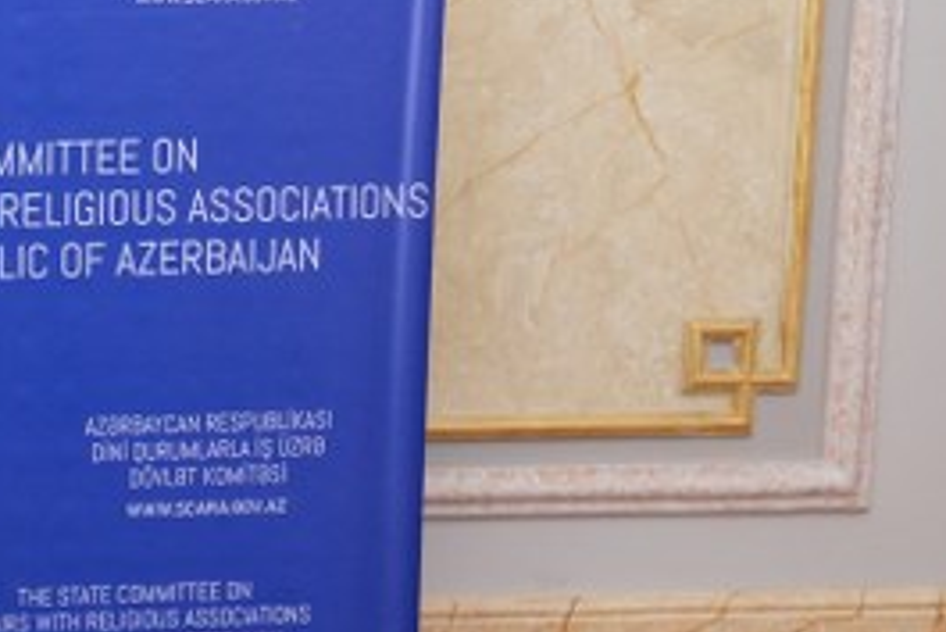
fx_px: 2945
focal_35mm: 112
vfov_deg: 12.1
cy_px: 627
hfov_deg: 16.2
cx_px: -603
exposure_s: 1/200
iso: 1600
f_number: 5
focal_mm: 29
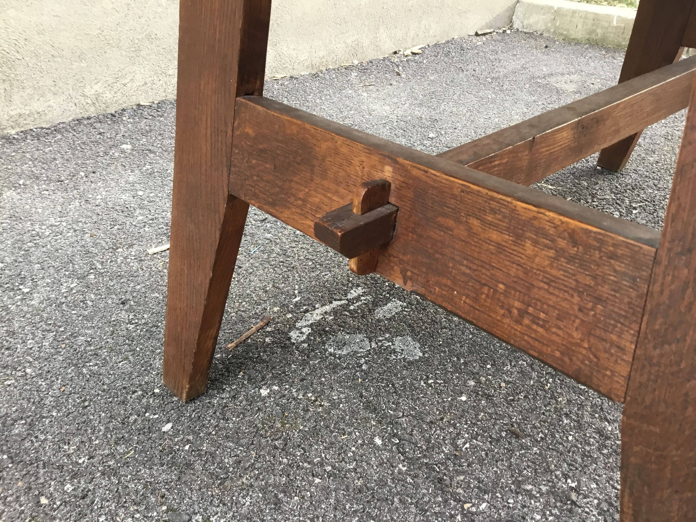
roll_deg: -2.3
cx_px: 348
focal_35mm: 31
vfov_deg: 45.4
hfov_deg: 58.4
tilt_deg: -31.5
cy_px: 261
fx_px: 623
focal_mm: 3.3
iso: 32
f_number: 2.4
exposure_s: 1/33
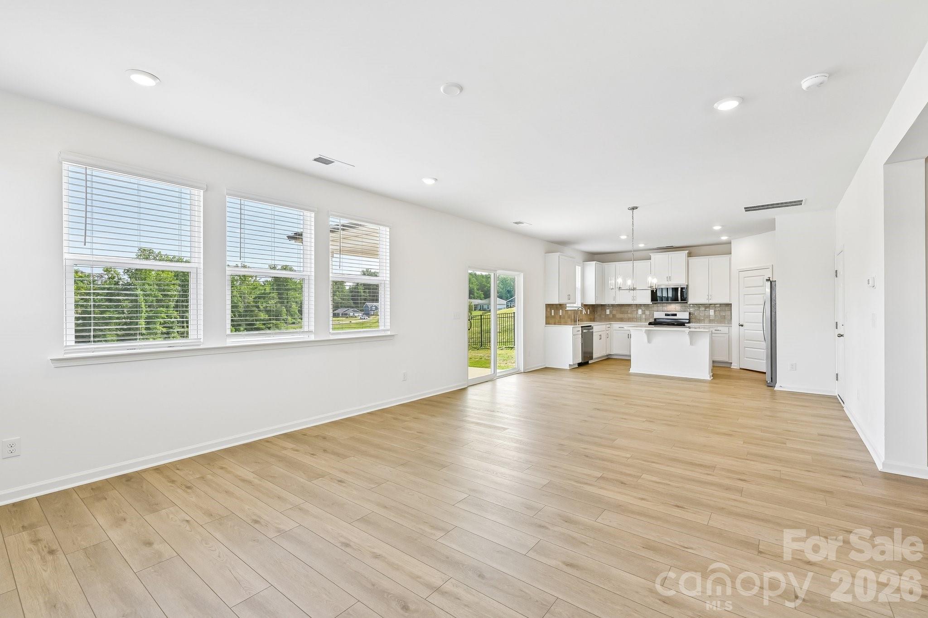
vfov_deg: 75.5
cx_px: 464
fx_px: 399
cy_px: 309
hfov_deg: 98.5
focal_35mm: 16
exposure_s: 1/40
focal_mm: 15.5
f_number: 8
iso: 100
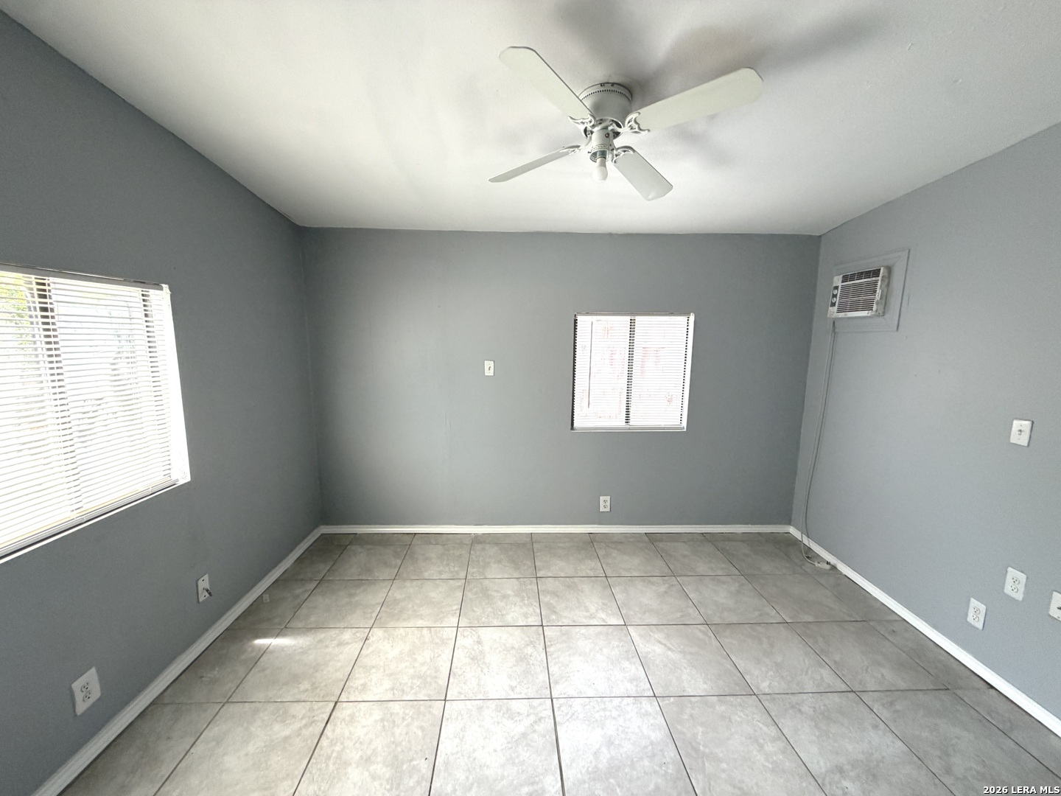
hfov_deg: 102.1
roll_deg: -1.1
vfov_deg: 85.7
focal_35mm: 14
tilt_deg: -10.4
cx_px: 530
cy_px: 398
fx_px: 429
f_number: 2.2
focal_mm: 2.22
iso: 200
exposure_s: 1/121
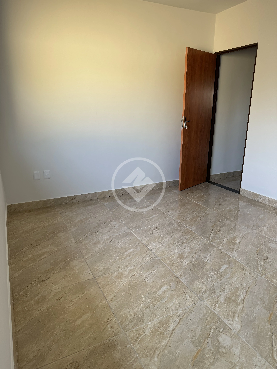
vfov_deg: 71.6
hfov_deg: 56.8
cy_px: 184
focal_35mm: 24
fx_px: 256
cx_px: 138
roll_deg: +0.4
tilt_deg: -17.2
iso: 100
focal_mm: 6.76
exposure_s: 1/121
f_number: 1.78
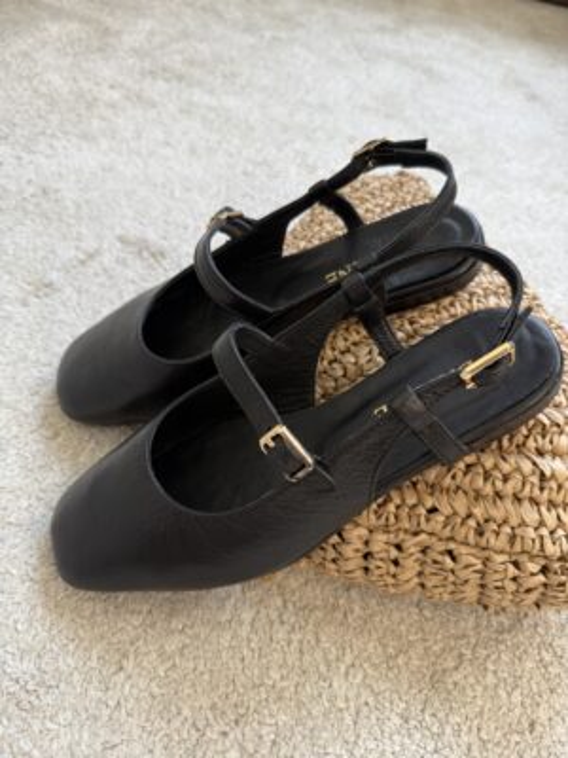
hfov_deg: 56.8
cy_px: 379
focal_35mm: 24
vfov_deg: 71.6
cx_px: 284
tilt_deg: -47.9
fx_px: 525
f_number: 1.78
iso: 100
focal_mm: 6.76
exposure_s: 1/100
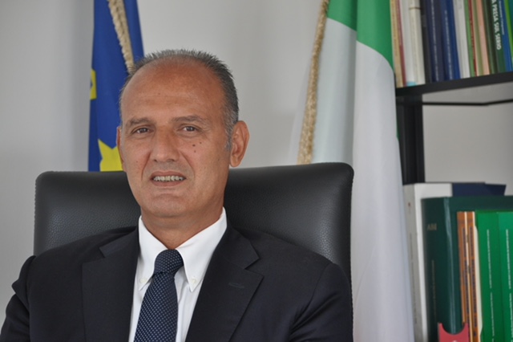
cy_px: 171
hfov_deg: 13.7
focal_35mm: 150
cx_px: 256
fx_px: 2136
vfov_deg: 9.1
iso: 800
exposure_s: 1/100
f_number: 4.5
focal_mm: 100
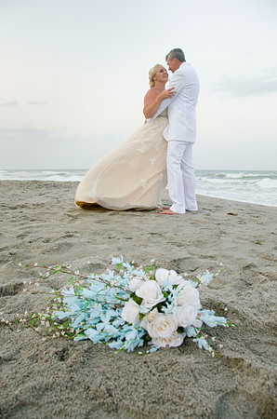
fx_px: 313
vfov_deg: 67.5
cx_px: 138
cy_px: 210
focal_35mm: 27
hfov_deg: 47.7
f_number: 5.6
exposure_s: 1/100
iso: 200
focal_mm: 18
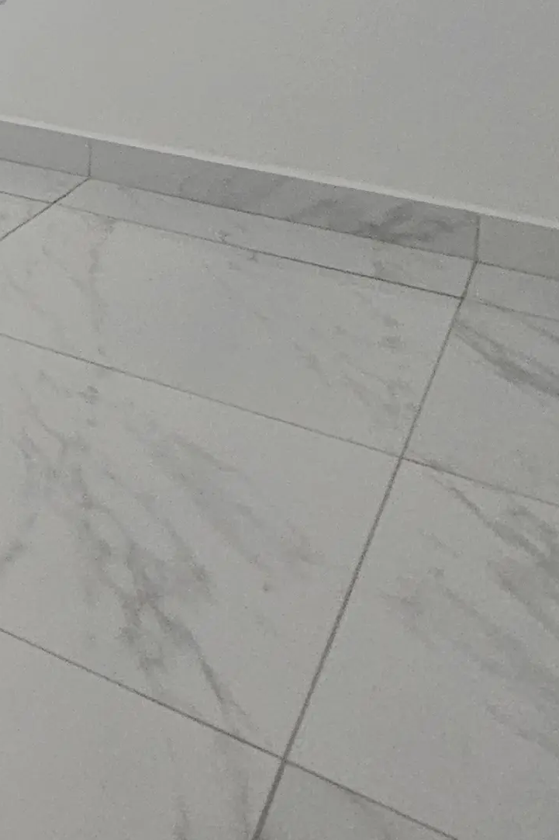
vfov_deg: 31.9
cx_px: -464
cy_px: -203
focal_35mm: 50
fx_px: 1165
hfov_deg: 19.6
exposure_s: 1/60
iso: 200
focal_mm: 2.2
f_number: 2.2
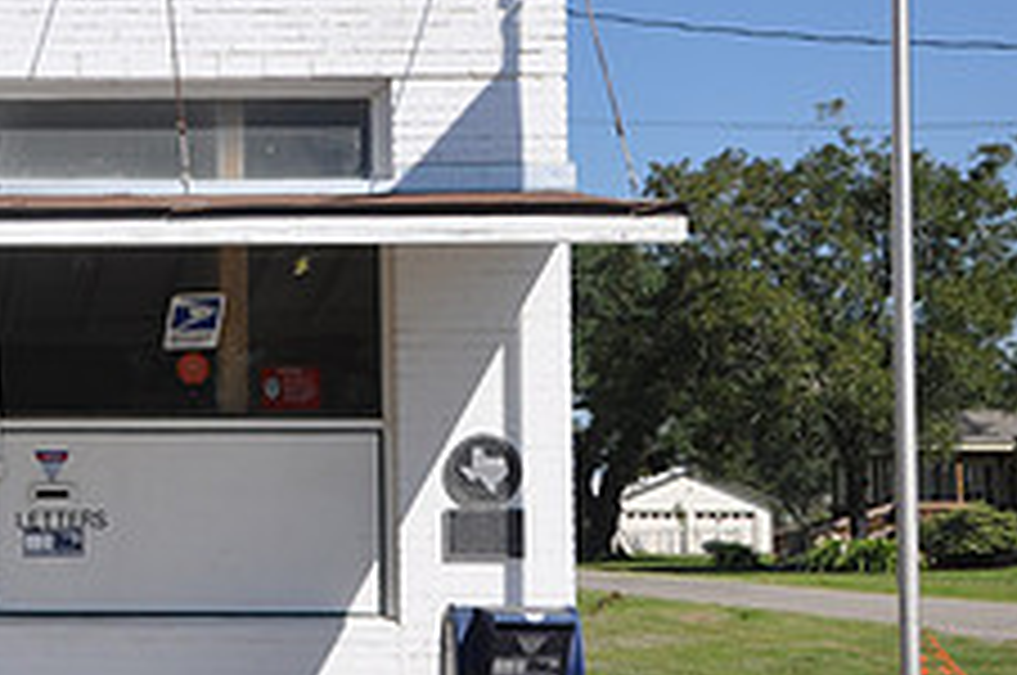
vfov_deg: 12.6
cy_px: 335
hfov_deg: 18.1
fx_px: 3047
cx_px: -176
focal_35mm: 108
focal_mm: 28
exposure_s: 1/160
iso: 200
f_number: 13
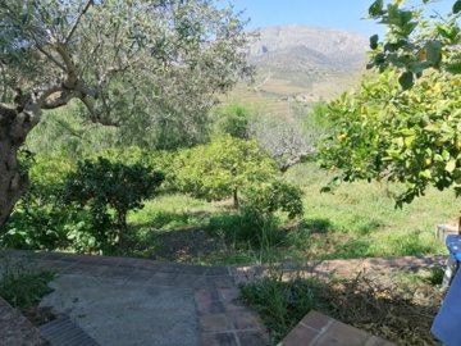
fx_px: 360
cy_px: 173
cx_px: 230
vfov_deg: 51.4
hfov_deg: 65.3
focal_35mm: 27
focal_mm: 3.88
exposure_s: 1/989
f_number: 1.8
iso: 50
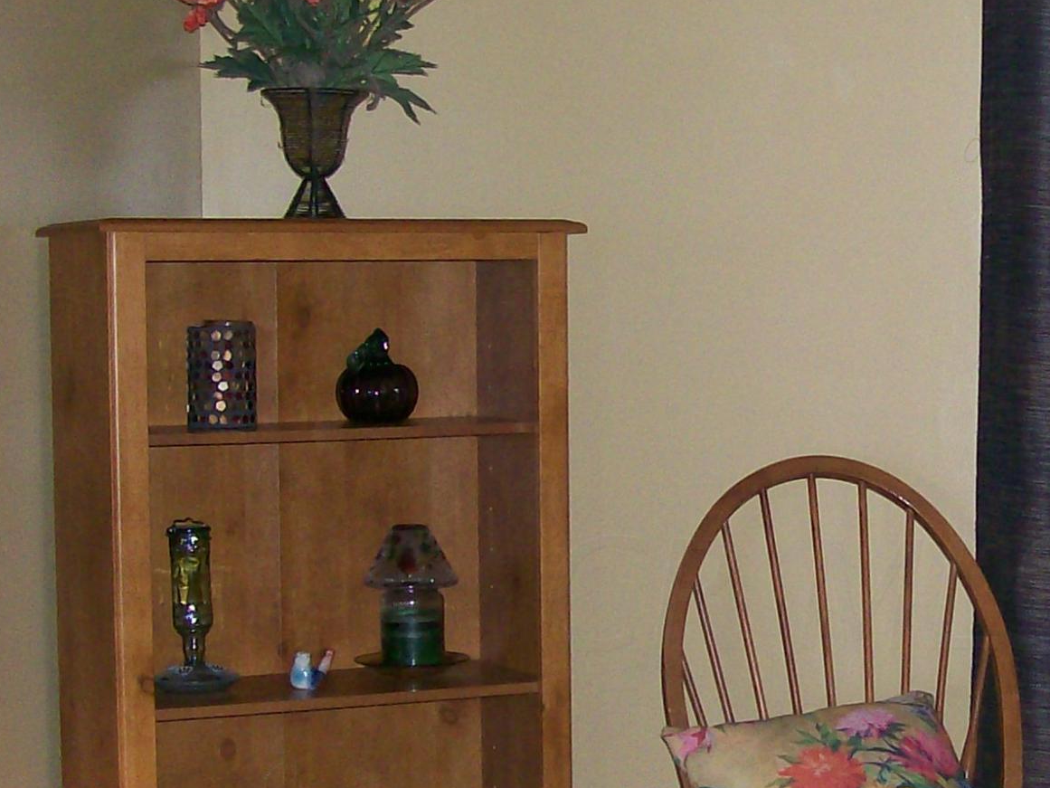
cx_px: 815
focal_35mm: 93
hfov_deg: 20.9
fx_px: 2821
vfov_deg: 15.8
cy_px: 593
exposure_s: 1/64
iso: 140
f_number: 2.7
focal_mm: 6
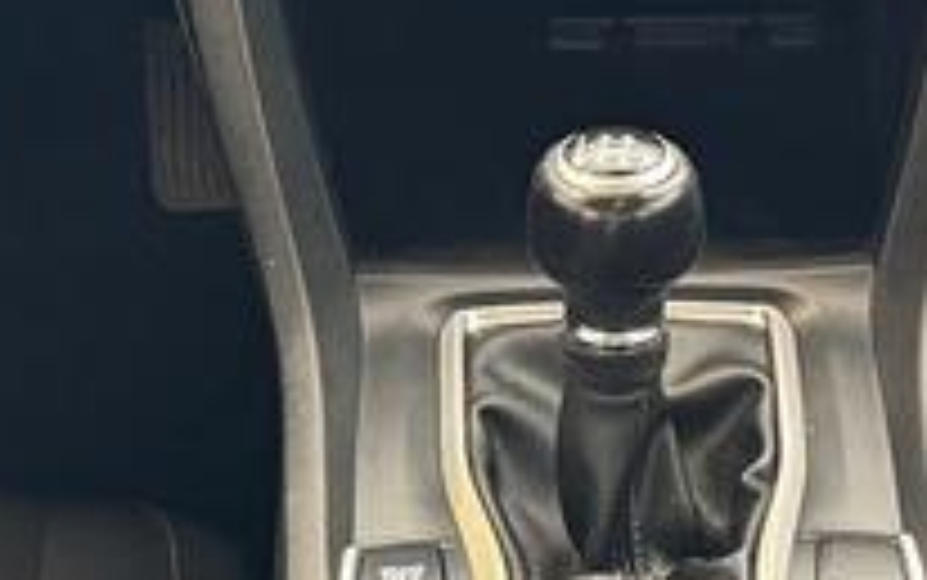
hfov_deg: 13.2
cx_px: 598
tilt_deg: -39.7
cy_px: 665
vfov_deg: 8.2
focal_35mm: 158
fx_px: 3994
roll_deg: +0.6
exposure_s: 1/40
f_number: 1.78
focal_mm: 6.76
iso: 640
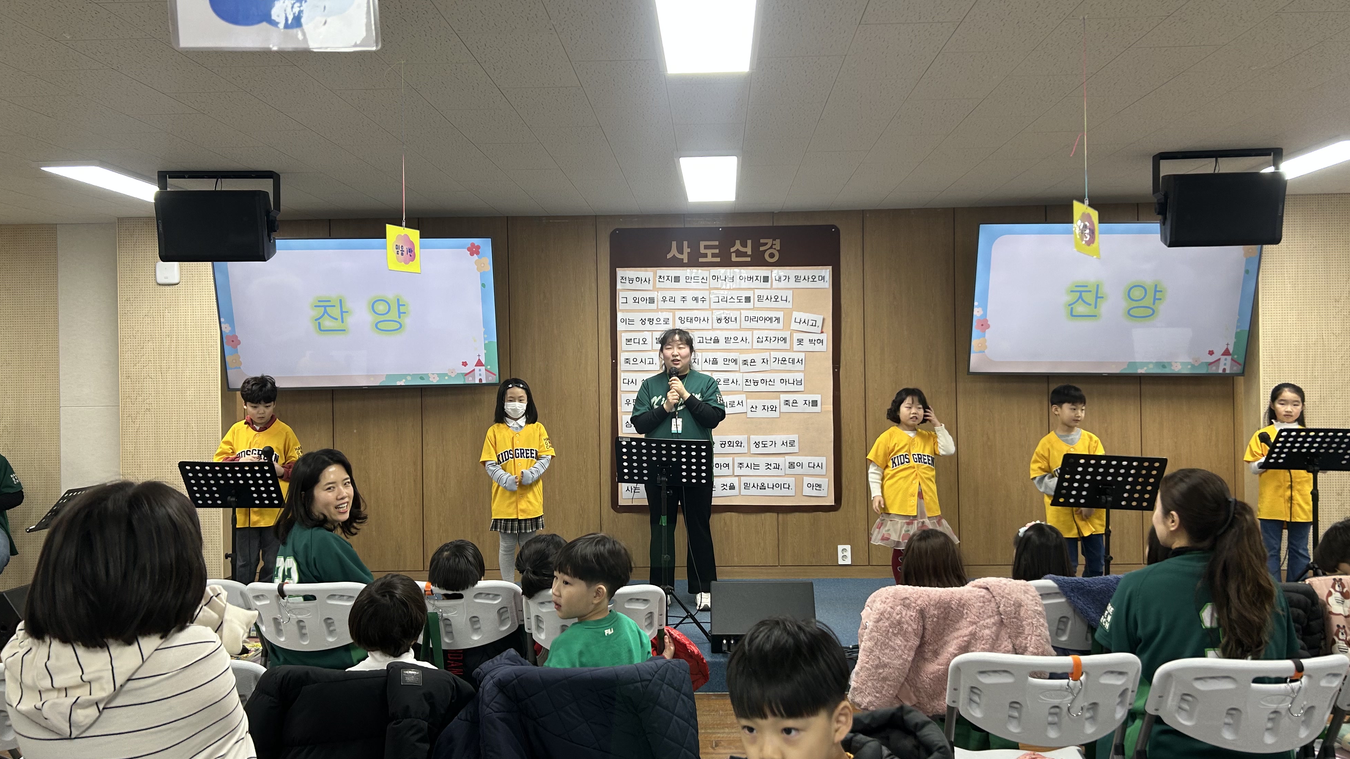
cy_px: 353
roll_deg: +0.8
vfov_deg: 40.2
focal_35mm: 29
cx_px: 682
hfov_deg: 66.1
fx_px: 1038
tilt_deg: +0.1
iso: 64
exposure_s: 1/60
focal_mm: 5.7
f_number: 1.5
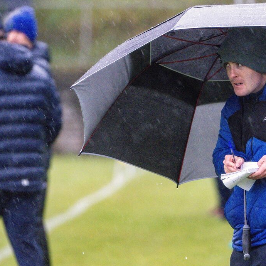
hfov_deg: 2.8
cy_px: 135
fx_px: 5399
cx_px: 196
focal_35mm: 621
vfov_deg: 2.8
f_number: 6.3
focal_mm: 420
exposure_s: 1/400
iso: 10000
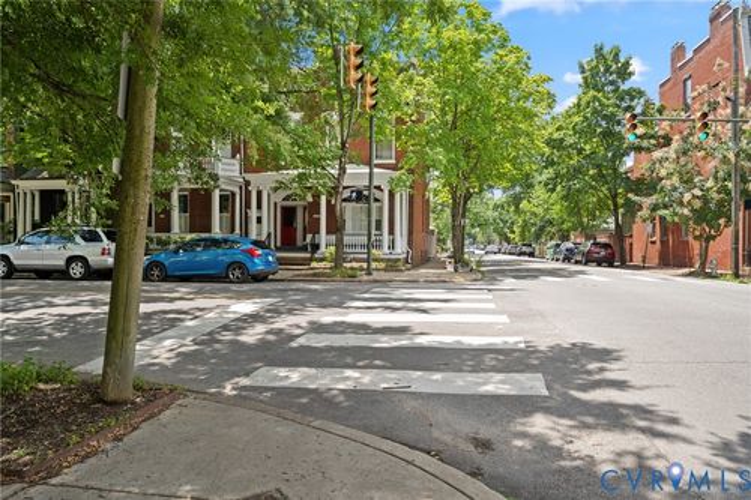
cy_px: 250
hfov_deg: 76.1
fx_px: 480
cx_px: 376
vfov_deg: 55.1
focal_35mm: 23
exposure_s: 1/20
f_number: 11
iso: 160
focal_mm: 23
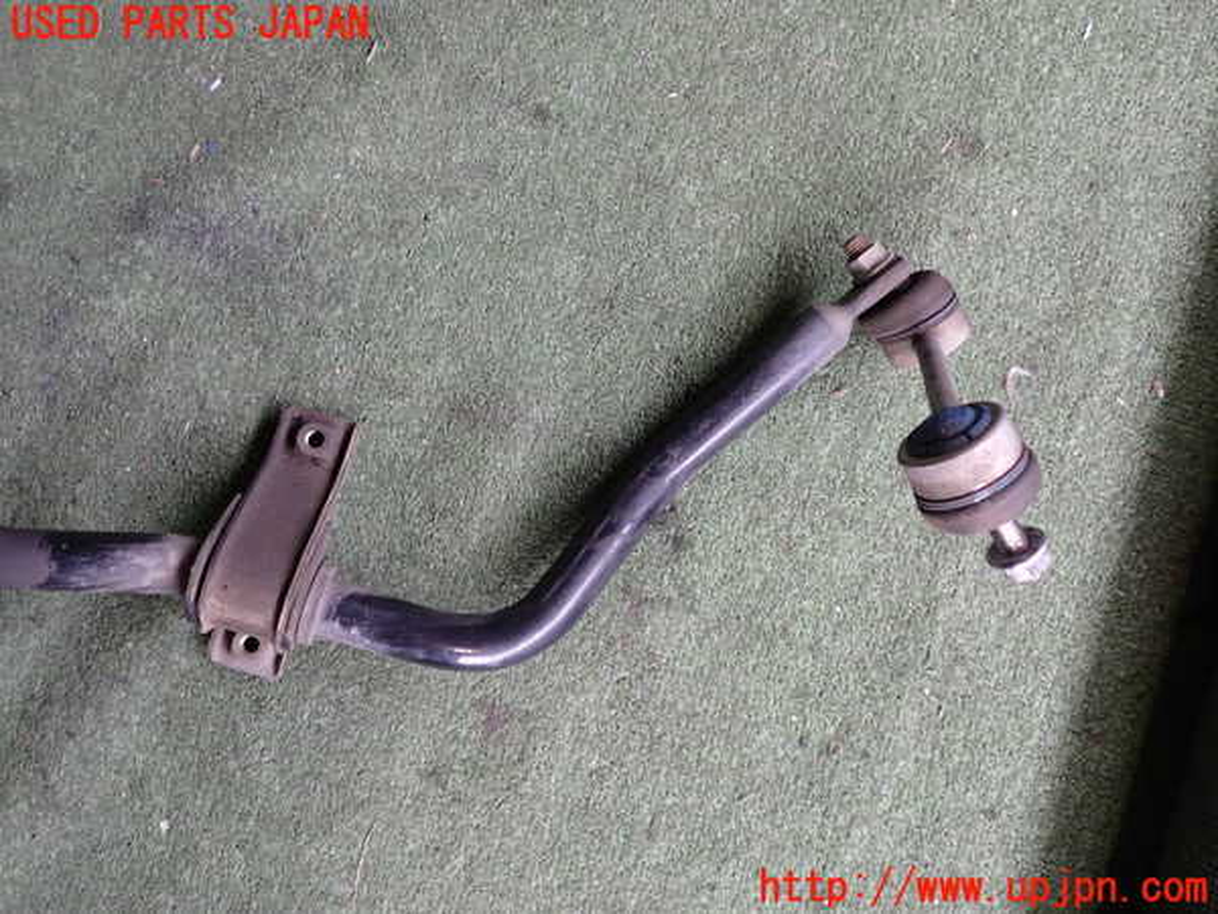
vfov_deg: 46.8
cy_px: 457
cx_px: 609
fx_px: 1056
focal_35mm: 30
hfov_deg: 60.0
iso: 200
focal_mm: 5.4
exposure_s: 1/80
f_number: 2.3
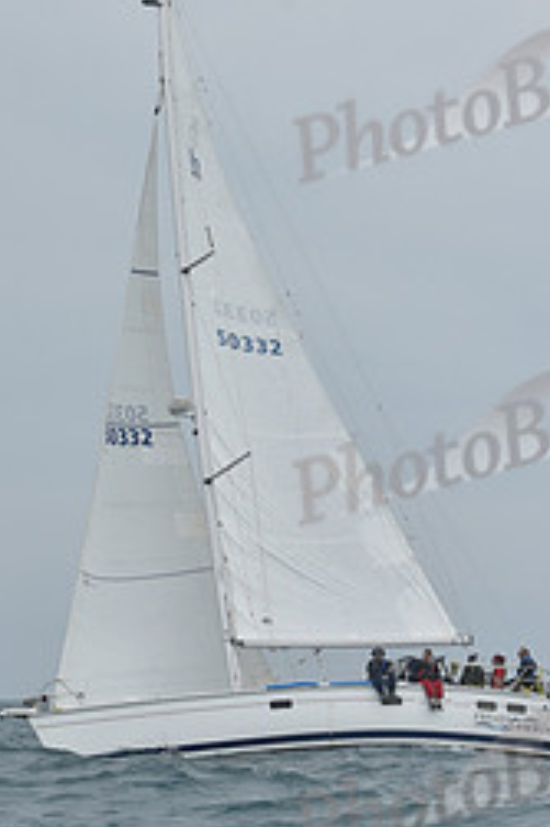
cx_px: 124
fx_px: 4566
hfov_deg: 6.9
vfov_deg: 10.3
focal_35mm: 199
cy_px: 316
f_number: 10
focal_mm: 86
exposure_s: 1/800
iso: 250
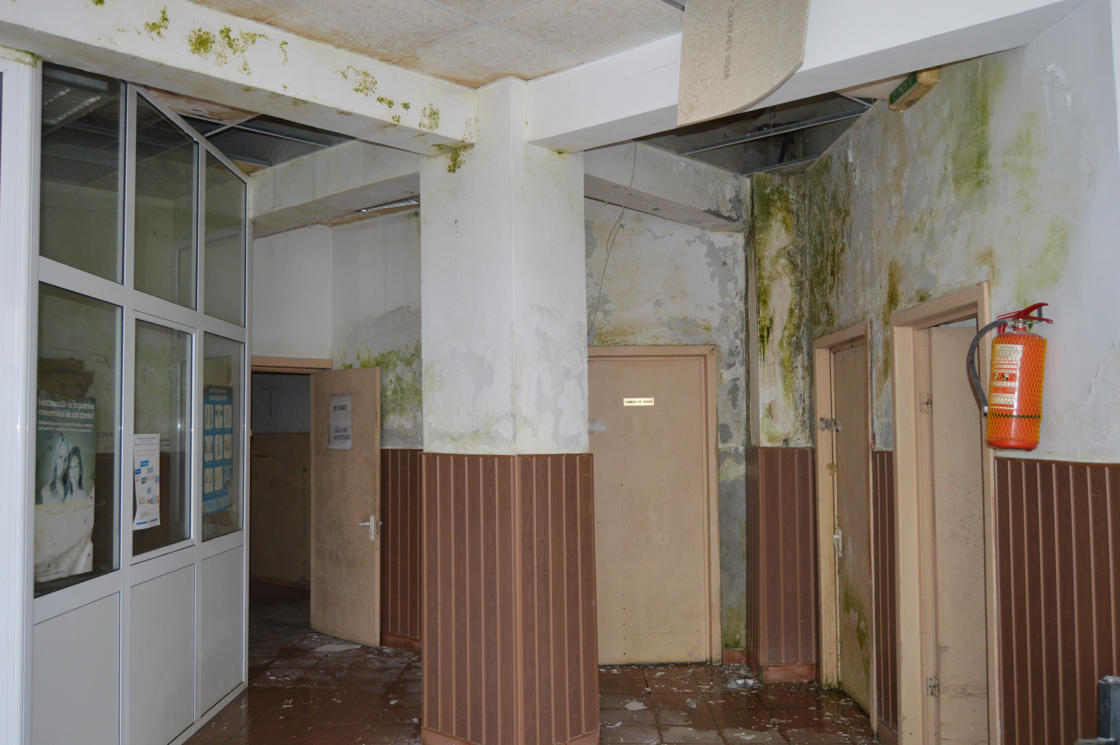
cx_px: 560
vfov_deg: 43.5
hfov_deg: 62.0
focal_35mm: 30
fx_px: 932
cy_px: 372
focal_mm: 20
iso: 640
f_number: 3.5
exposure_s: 1/60
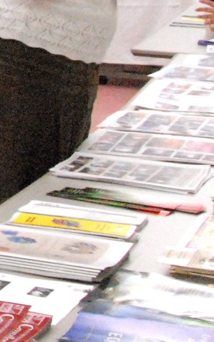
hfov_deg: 7.8
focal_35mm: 143
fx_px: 1334
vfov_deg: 14.0
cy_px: -121
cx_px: -466
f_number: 9
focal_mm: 22
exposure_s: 1/100
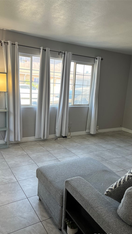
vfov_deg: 66.0
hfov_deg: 40.1
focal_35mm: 29
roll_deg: -4.0
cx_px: 75
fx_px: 180
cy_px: 119
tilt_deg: -10.5
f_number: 1.5
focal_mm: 5.7
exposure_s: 1/120
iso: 80
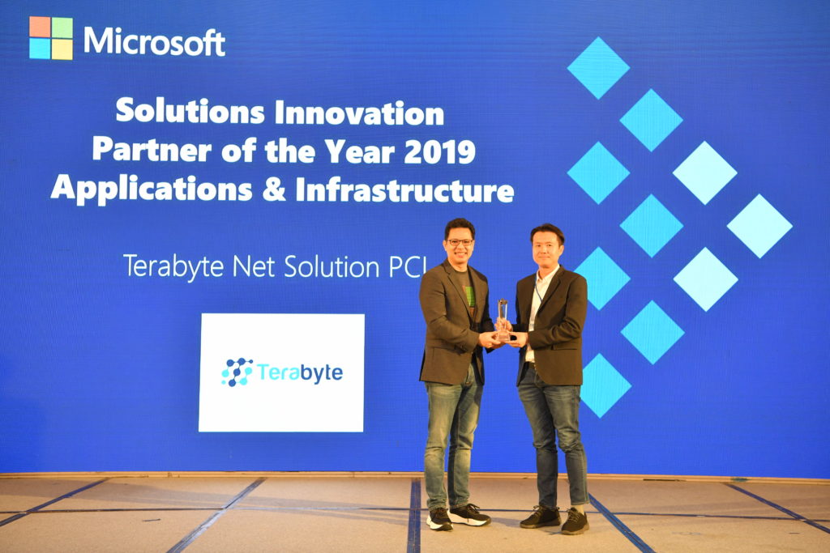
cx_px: 415
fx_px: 1107
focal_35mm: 48
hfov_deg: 41.1
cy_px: 276
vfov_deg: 28.1
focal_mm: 48
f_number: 4
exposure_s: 1/100
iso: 1000
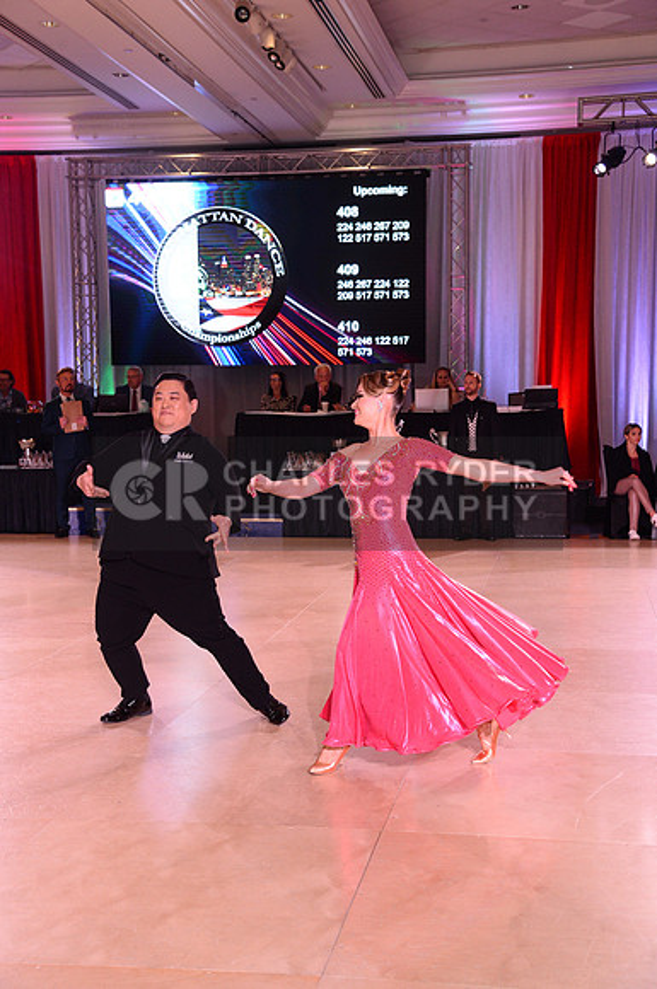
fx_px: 1373
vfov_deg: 39.6
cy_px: 494
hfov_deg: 26.9
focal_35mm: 50
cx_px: 328
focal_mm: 50
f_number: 6.3
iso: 2500
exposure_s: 1/250
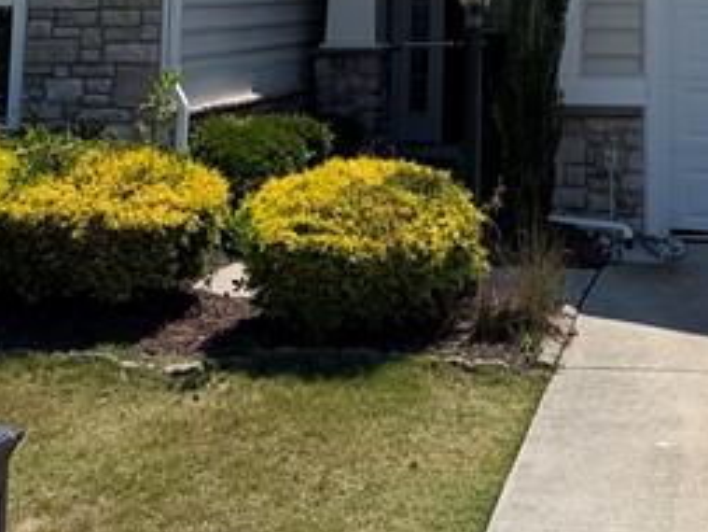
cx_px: 610
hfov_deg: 19.9
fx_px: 1985
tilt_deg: +7.4
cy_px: -263
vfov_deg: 14.3
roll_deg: -0.9
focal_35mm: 97
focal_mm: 6.76
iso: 80
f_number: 1.78
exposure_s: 1/6711
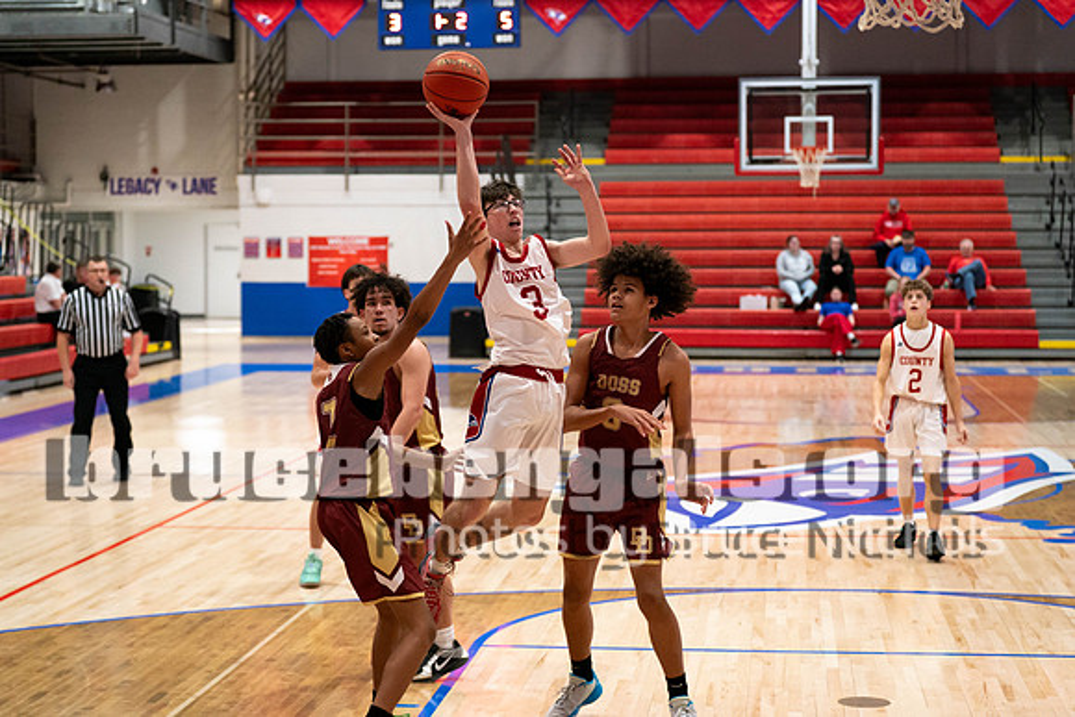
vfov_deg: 19.3
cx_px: 538
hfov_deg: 28.5
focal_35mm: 71
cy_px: 358
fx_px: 2115
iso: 4000
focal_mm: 70
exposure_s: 1/1000
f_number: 2.8
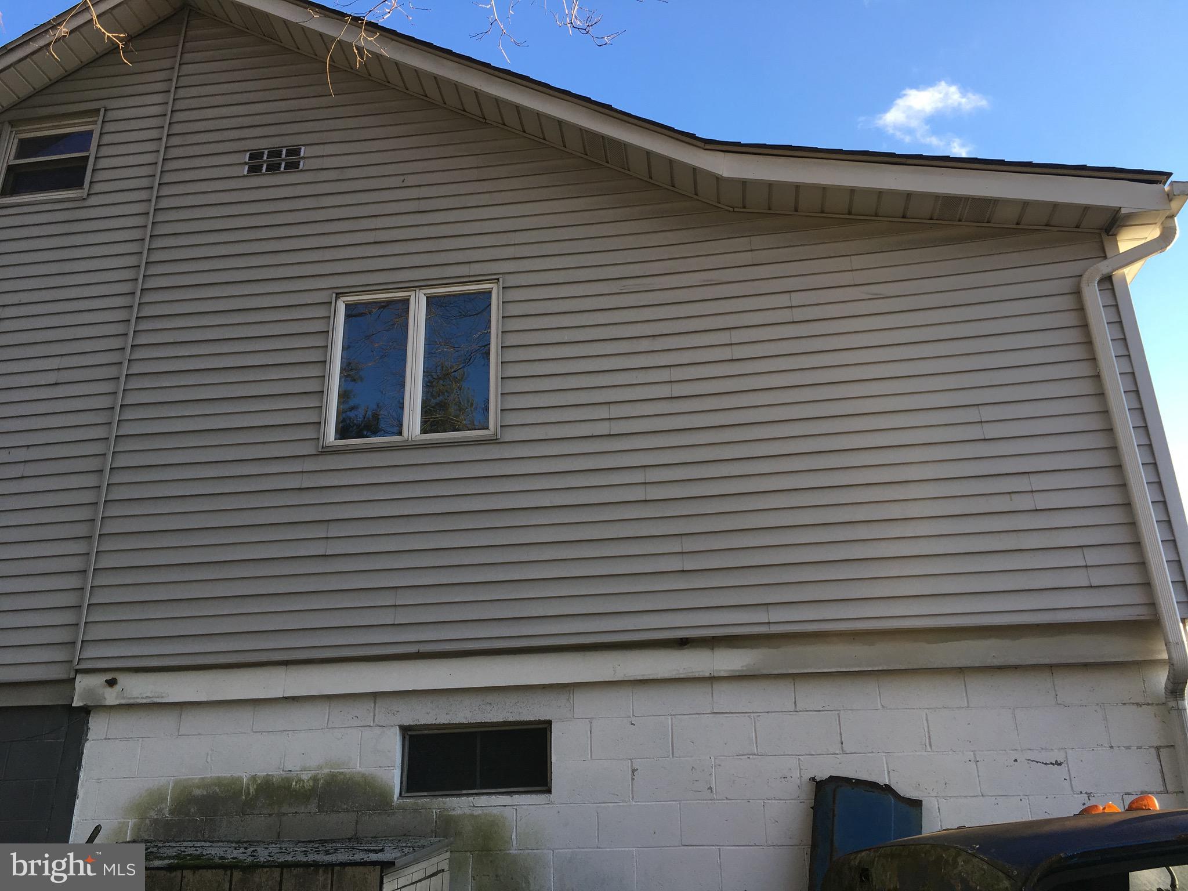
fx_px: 995
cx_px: 594
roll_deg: +1.4
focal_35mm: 29
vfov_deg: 48.2
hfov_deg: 61.7
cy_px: 446
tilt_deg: +23.1
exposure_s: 1/300
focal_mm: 4.15
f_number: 2.2
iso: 25
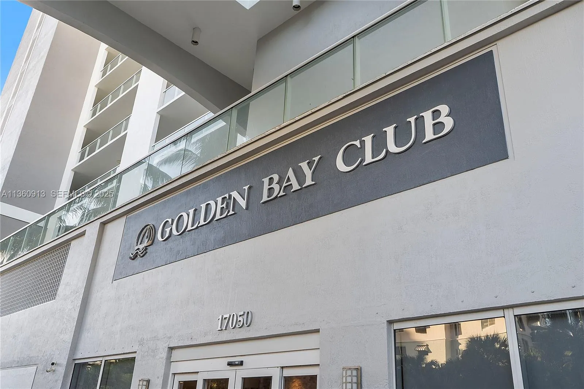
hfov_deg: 61.9
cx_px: 292
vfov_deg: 43.6
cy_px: 194
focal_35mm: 30
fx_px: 487
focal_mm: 20
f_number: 8
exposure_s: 1/50
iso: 200
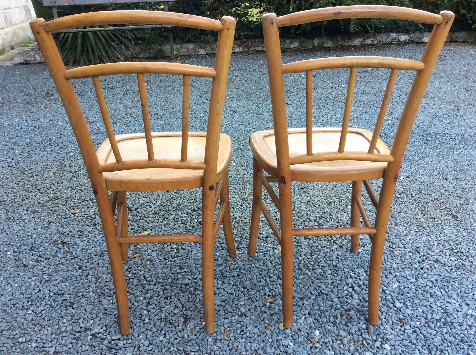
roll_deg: +1.9
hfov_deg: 56.9
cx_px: 238
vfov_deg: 44.1
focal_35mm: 32
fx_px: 439
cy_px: 178
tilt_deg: -23.0
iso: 50
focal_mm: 3.3
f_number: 2.4
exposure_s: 1/100
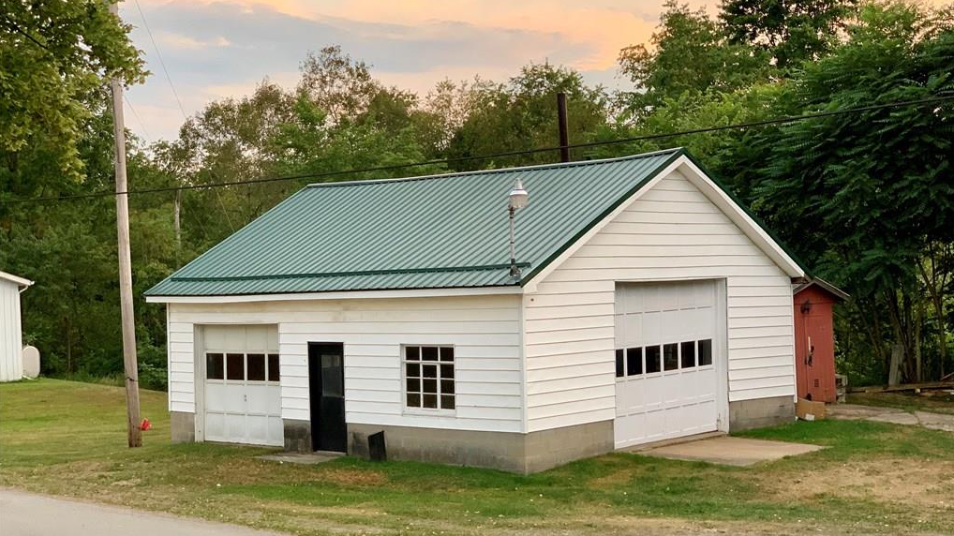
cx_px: 478
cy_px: 297
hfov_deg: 36.6
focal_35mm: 57
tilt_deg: -1.0
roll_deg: +1.8
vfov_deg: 21.1
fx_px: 1442
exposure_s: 1/122
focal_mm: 6
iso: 100
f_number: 2.4
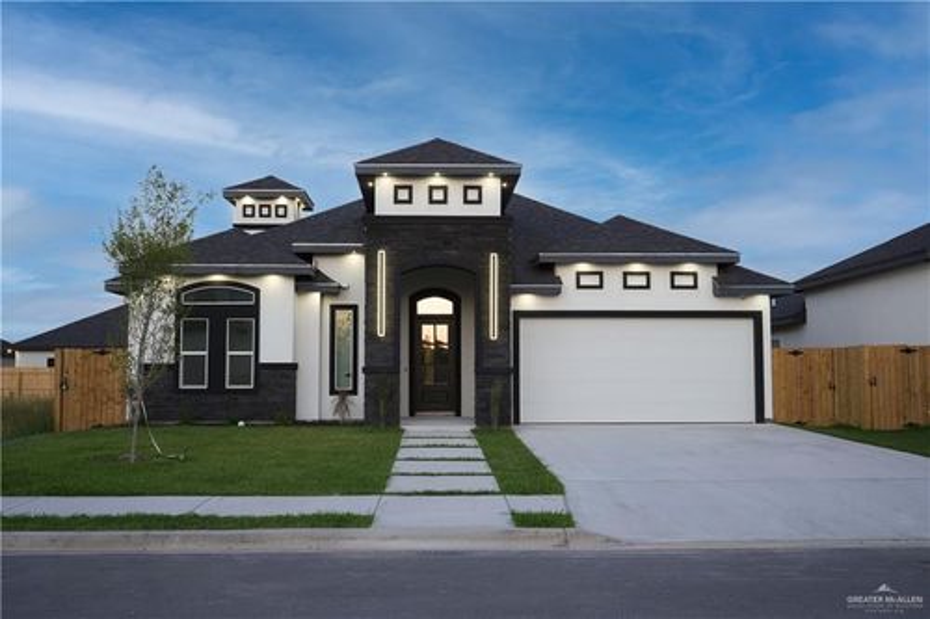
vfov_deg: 38.3
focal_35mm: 34
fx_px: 891
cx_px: 465
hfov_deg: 55.1
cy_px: 310
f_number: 9
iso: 250
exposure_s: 1/20
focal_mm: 34.5
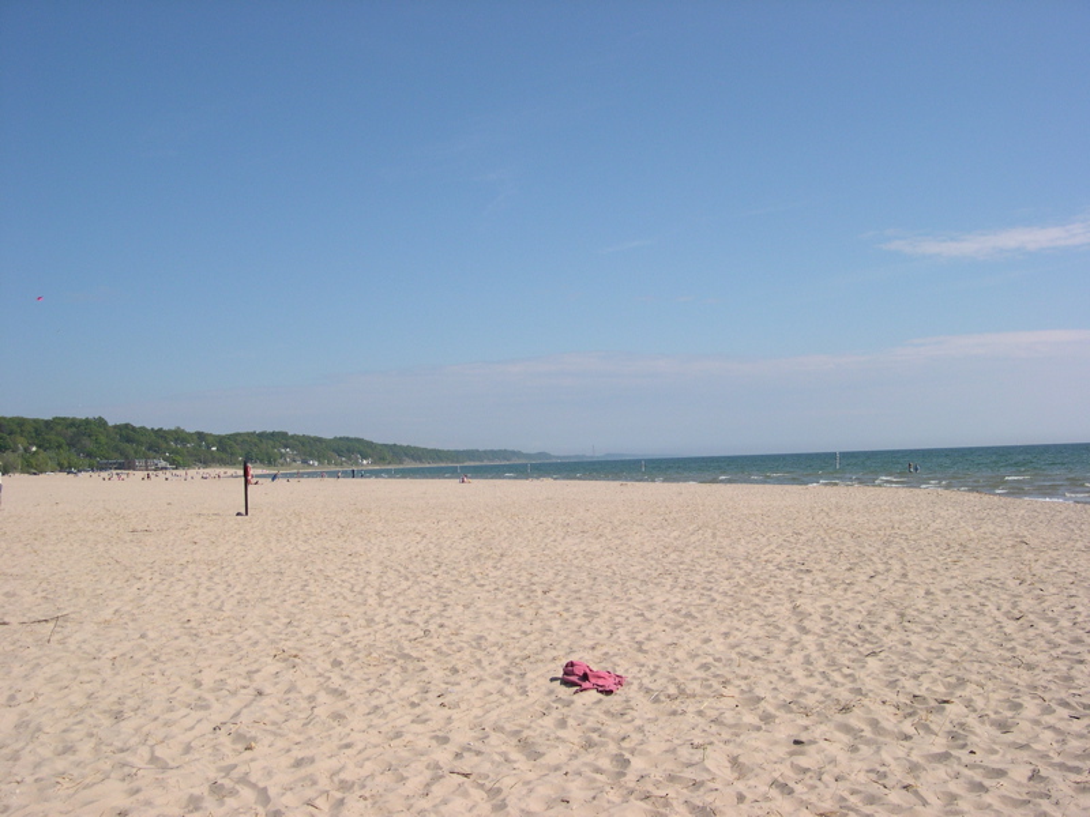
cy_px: 408
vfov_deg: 37.7
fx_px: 1197
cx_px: 545
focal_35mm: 38
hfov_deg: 49.0
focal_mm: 8
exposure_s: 1/338
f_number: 7.6
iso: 100
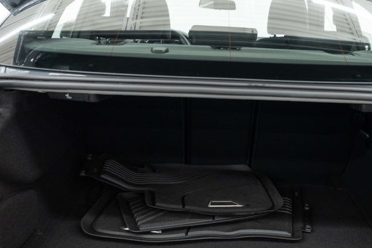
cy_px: 198
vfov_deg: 28.1
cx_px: 222
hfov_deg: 41.7
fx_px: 486
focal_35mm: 47
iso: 1000
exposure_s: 1/50
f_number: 3.2
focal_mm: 28
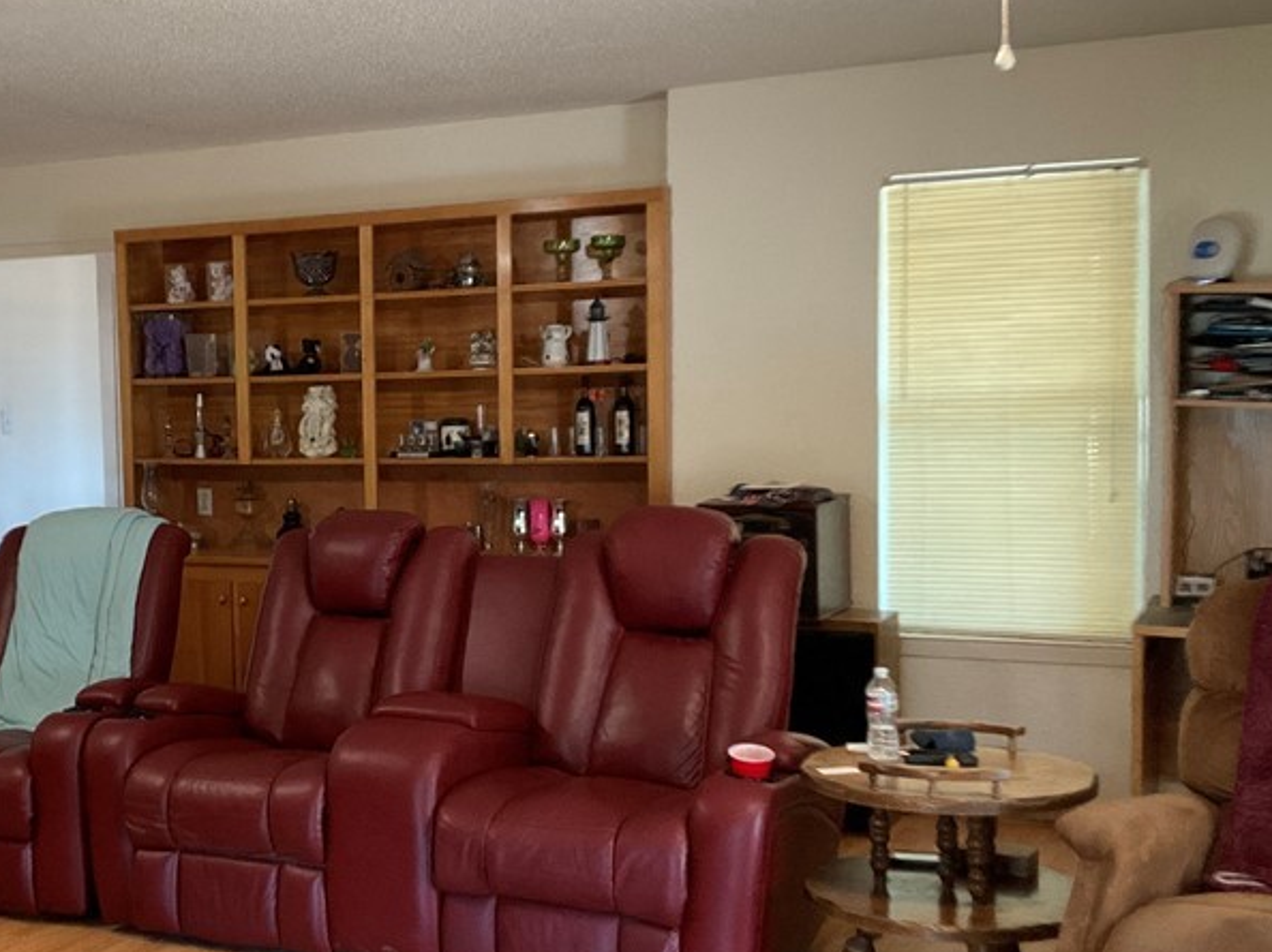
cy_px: 505
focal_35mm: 50
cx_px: 317
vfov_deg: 29.1
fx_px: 1837
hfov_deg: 37.3
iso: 160
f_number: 1.8
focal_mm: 3
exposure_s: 1/60
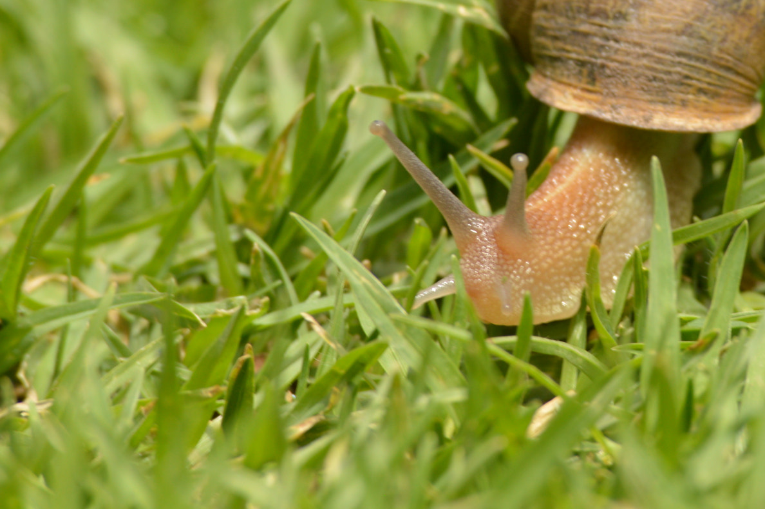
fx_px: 10977
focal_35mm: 517
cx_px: 551
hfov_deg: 4.0
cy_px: 86
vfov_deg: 2.7
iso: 200
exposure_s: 1/160
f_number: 13
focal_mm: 200
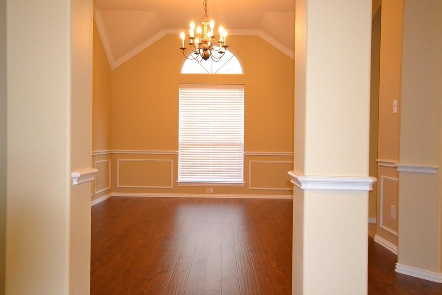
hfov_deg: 60.3
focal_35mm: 31
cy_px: 146
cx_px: 219
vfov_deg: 42.3
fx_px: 381
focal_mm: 20
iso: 3200
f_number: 5.6
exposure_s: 1/60
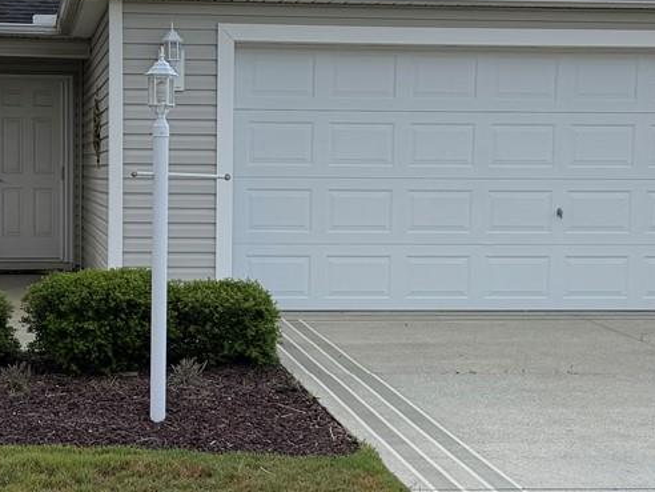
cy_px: 289
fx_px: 1476
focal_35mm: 78
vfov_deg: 18.9
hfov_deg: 24.8
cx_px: 180
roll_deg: +0.2
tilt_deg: -5.6
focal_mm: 6.76
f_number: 1.78
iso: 100
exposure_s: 1/3953
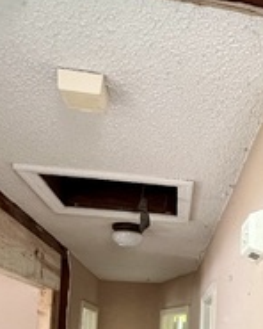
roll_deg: -1.7
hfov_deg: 30.6
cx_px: 288
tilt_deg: +5.1
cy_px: 295
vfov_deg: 39.1
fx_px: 428
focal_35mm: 44
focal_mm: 1.57
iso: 320
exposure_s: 1/60
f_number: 1.8
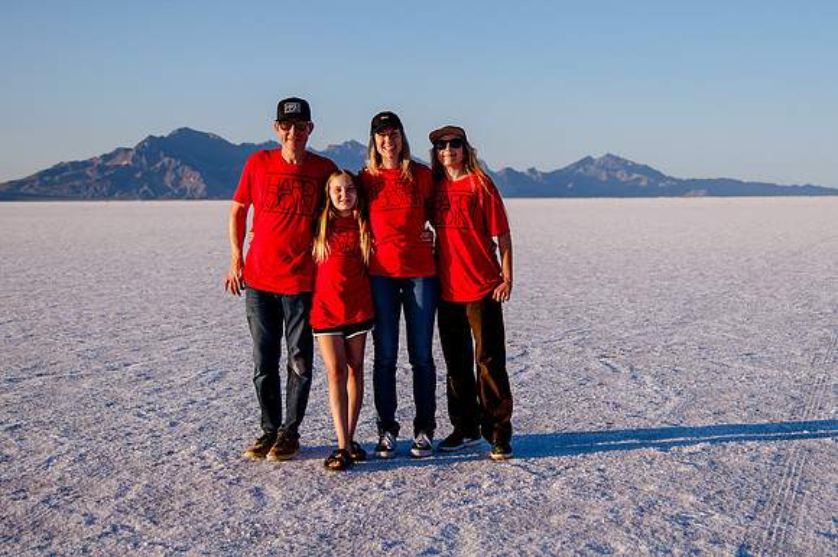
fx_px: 1483
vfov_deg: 21.2
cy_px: 188
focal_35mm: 64
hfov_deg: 31.5
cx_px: 502
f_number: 4
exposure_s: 1/1250
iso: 200
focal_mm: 46
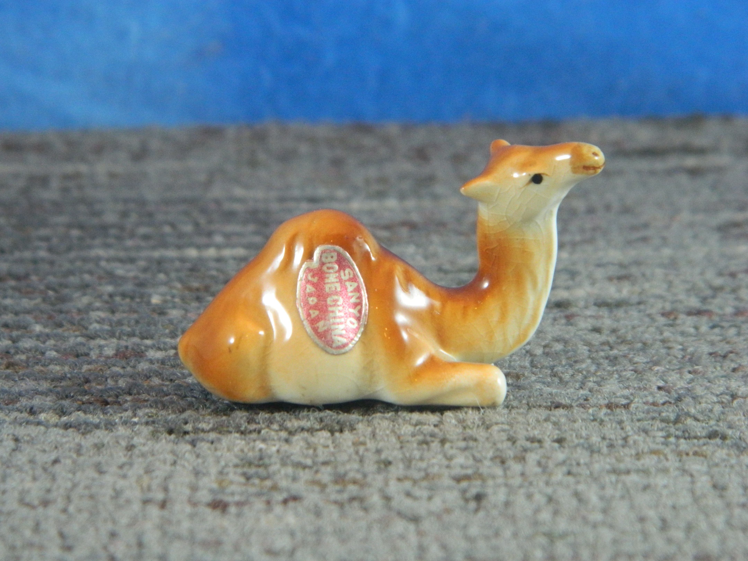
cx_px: 374
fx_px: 3241
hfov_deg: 13.2
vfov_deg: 9.9
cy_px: 280
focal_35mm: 150
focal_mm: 27
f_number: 4.9
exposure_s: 1/15
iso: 400
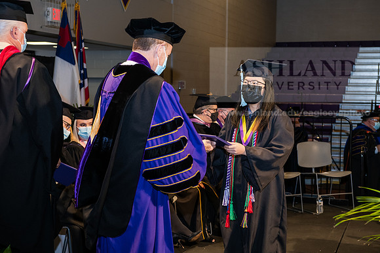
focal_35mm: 62
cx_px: 190
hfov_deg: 32.4
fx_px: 655
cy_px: 126
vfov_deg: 21.9
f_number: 6.3
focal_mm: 62
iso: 1600
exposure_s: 1/200
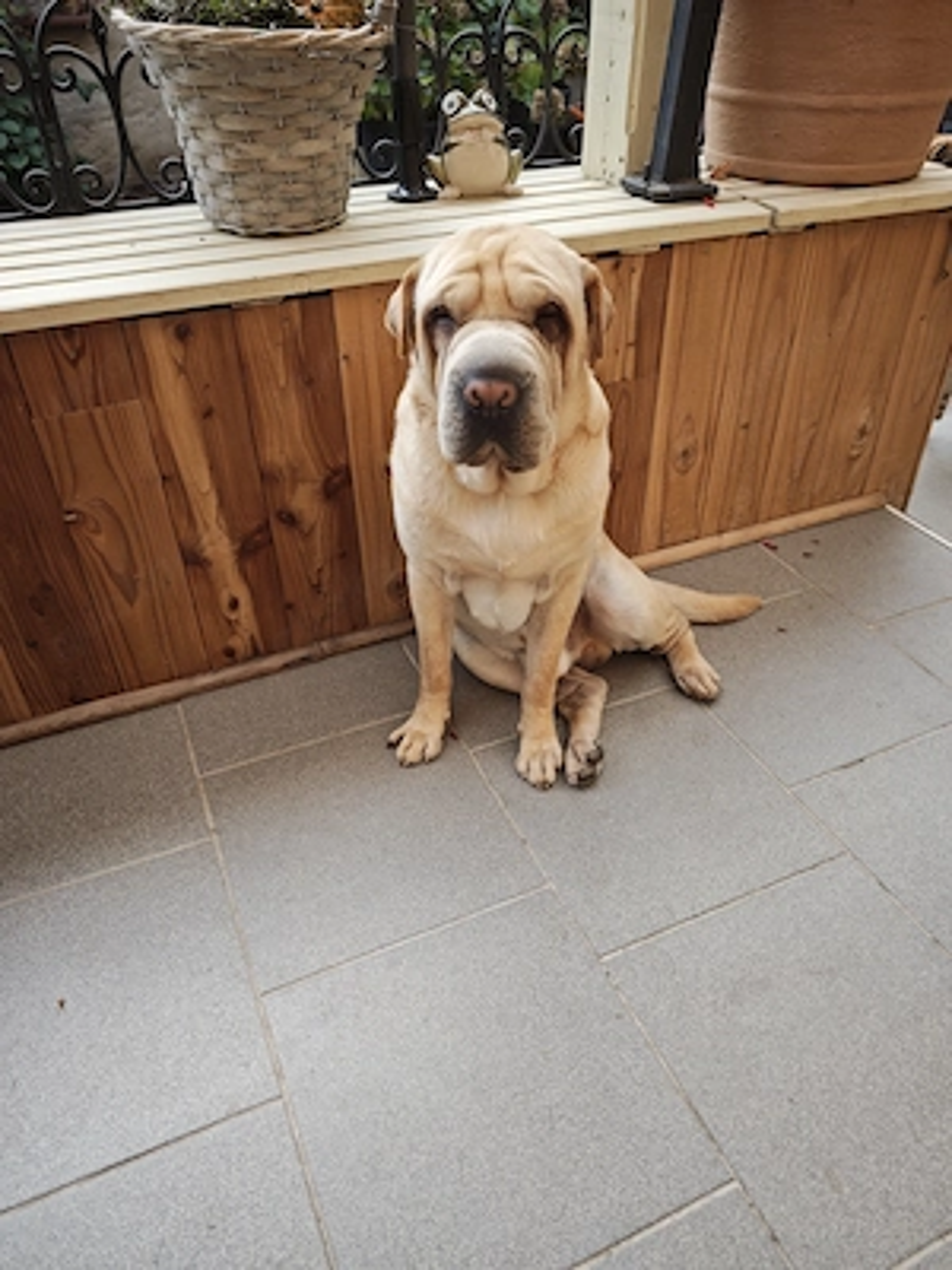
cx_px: 476
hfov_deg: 58.9
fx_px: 843
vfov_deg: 73.9
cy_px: 635
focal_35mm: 23
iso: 50
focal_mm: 6.55
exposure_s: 1/105
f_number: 1.62
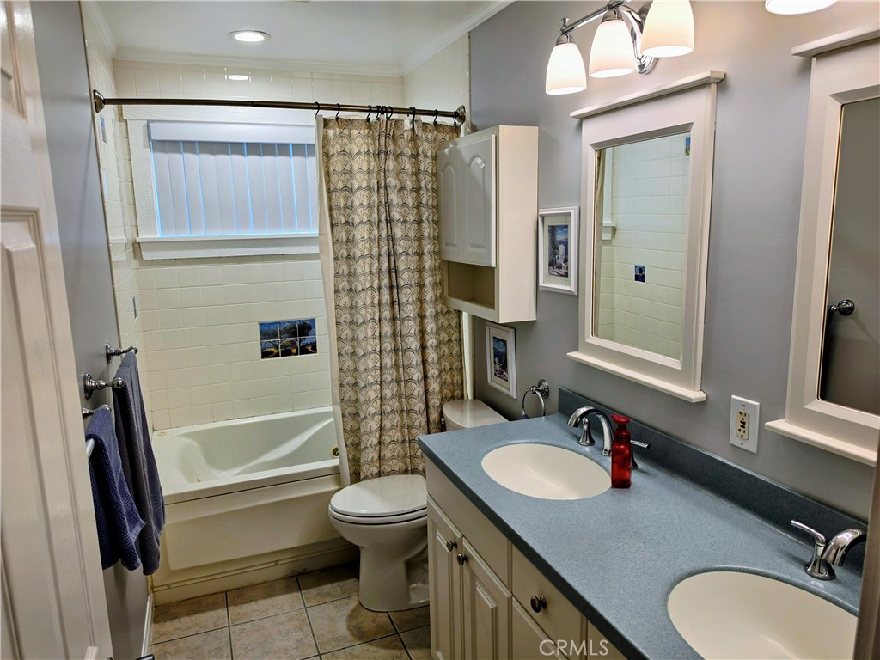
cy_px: 330
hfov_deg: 73.9
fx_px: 585
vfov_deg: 58.9
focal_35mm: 23
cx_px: 440
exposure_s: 1/120
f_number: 1.4
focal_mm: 6.5
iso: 25
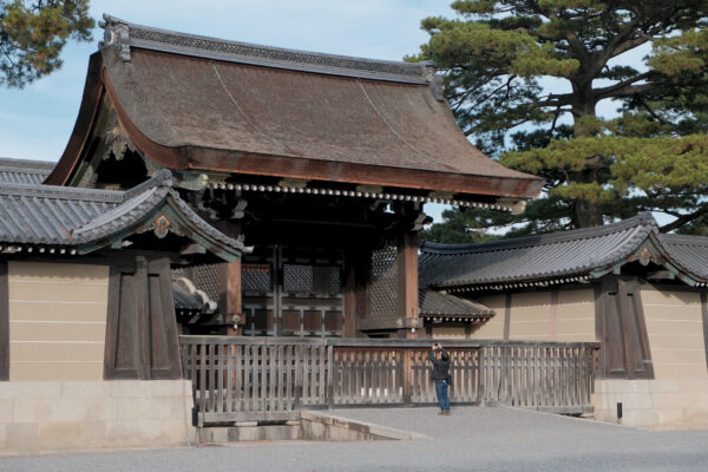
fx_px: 1436
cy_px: 236
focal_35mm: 73
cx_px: 354
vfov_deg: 18.7
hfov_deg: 27.7
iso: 400
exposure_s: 1/500
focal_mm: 48.4
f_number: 5.6
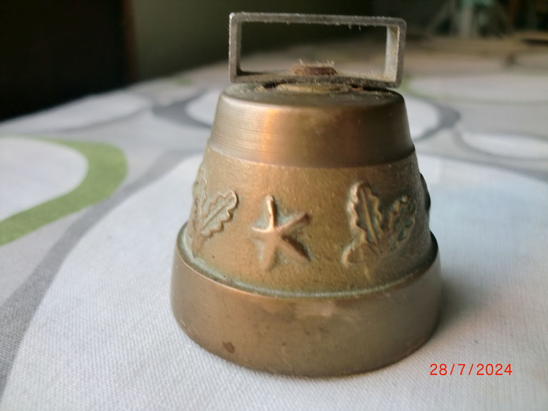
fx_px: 554
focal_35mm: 35
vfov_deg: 40.7
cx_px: 274
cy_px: 206
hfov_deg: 52.6
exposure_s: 1/60
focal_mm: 6.3
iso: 100
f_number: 3.1
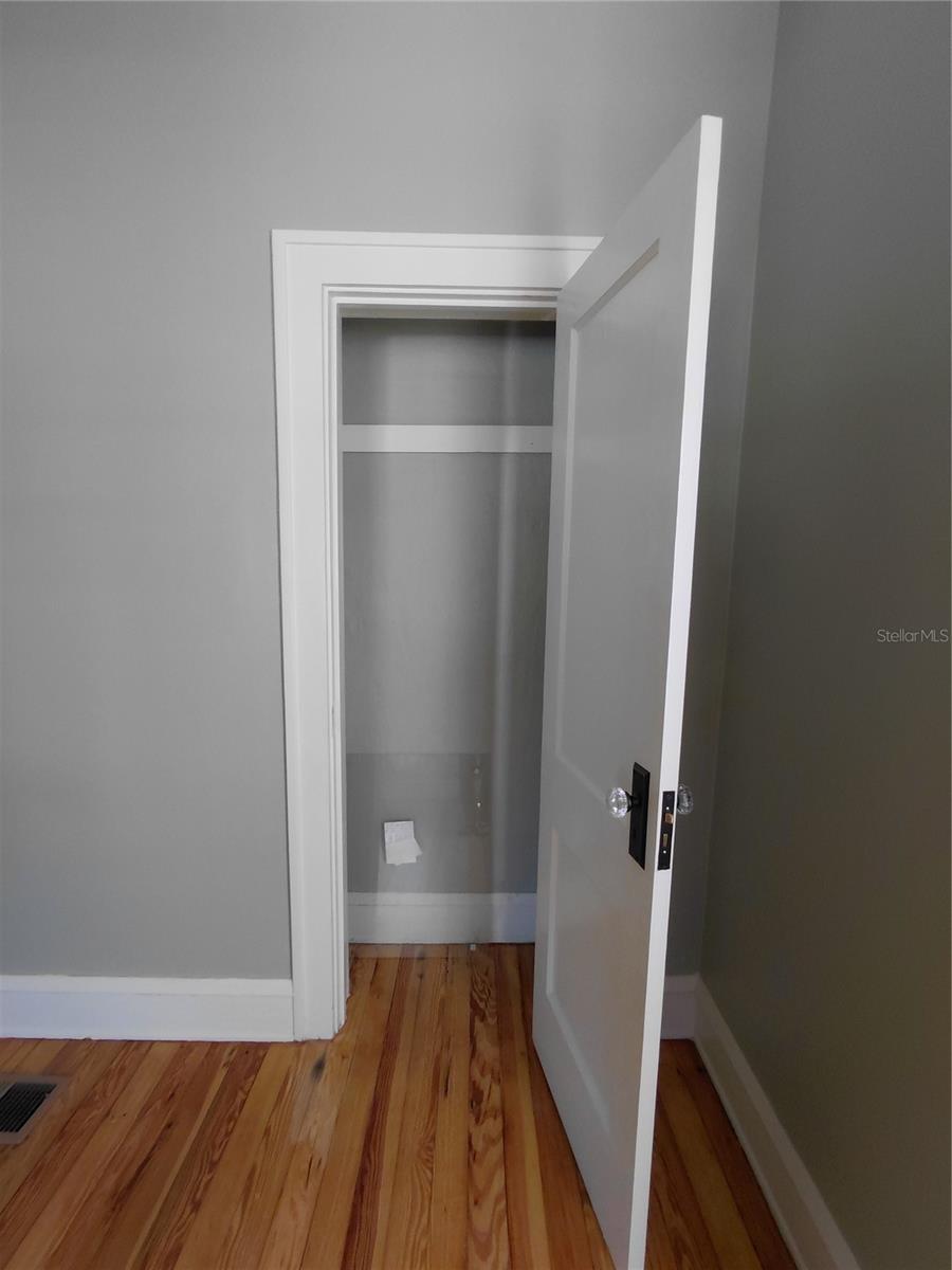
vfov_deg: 94.5
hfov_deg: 78.1
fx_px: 587
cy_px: 635
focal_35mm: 16
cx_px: 476
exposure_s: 1/60
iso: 200
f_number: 2.2
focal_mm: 1.64
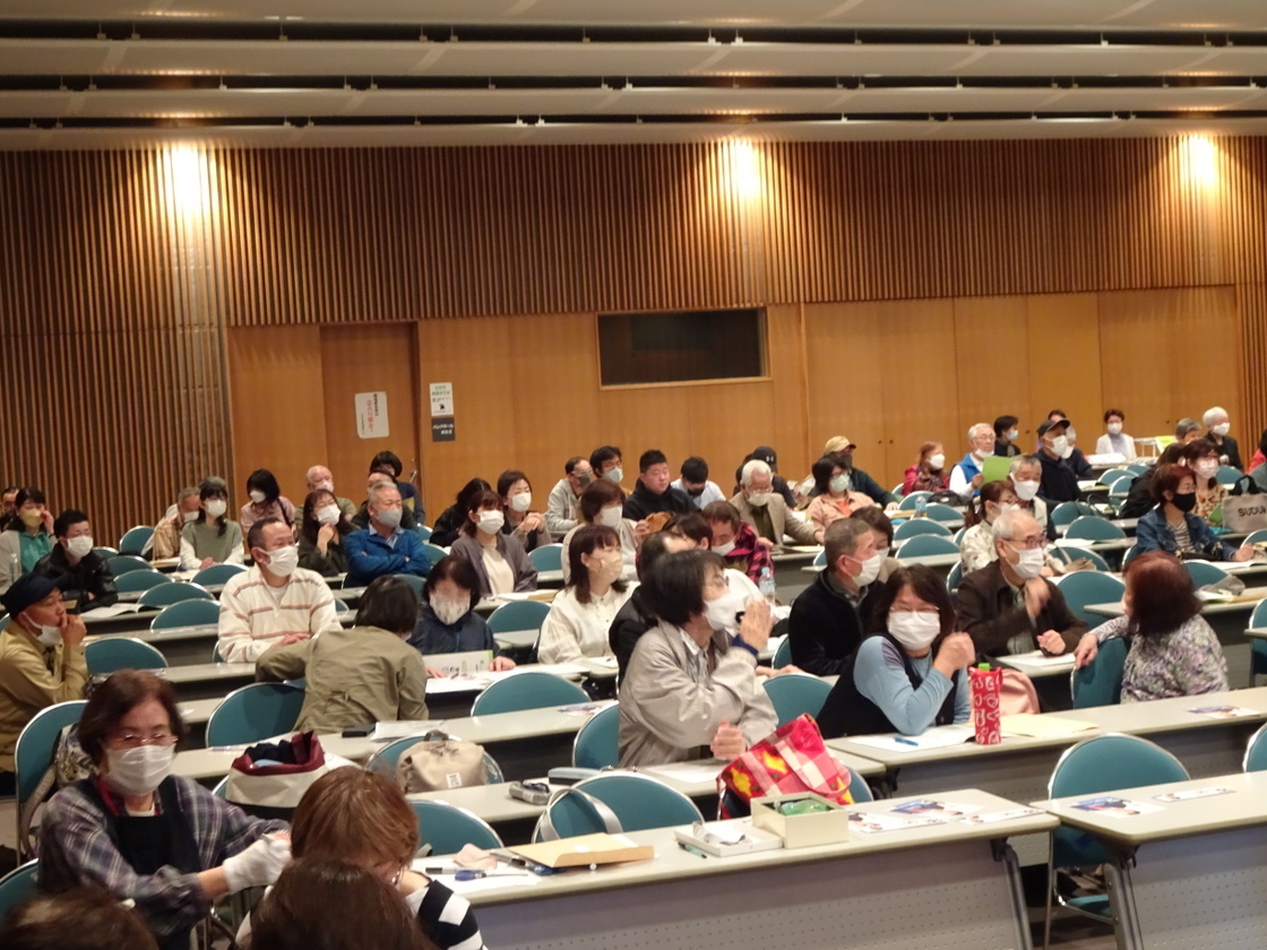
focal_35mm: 56
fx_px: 2050
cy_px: 475
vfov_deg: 26.1
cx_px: 634
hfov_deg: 34.3
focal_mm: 9.52
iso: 800
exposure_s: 1/25
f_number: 4.5
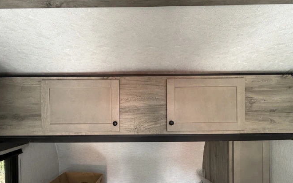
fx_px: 144
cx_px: 144
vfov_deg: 64.4
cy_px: 110
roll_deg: +1.2
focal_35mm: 18
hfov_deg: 91.1
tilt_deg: -2.6
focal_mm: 2.22
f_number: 2.2
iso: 320
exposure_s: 1/104
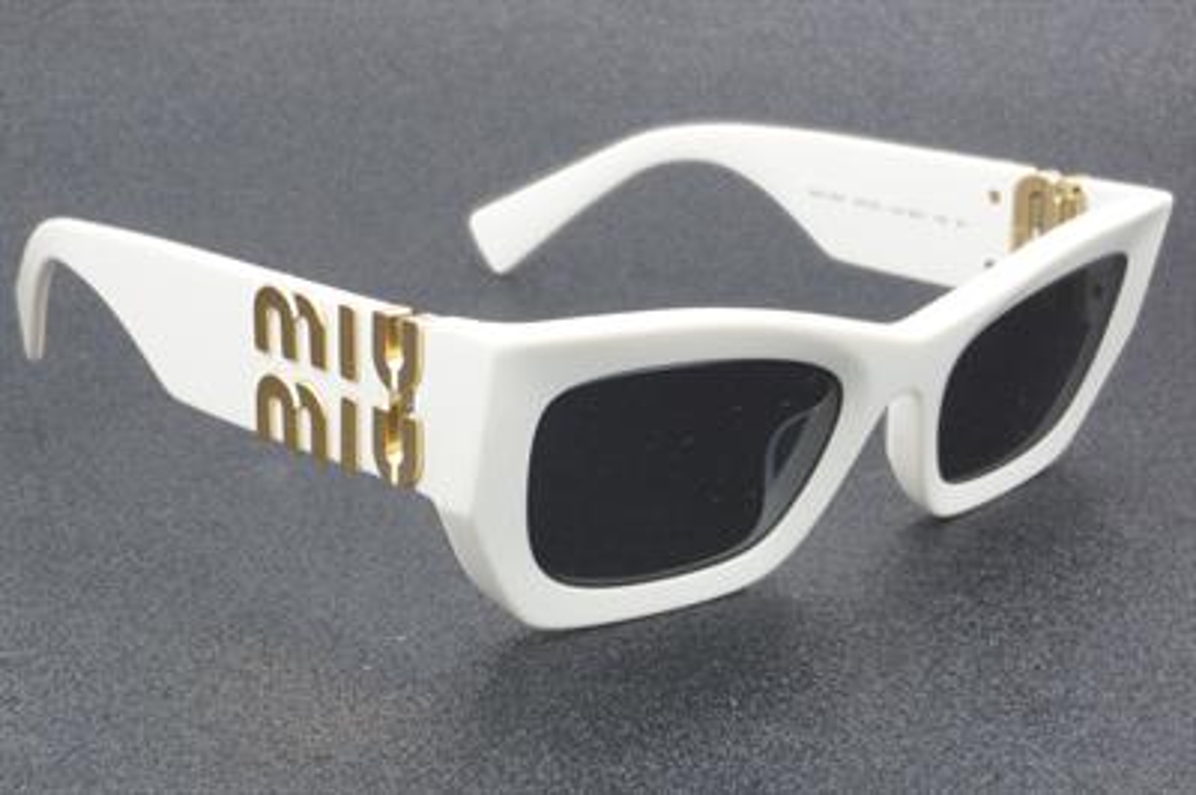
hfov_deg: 27.0
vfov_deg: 18.2
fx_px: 2490
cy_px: 398
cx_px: 598
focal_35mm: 75
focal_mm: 50
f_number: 32
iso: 100
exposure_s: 1.3
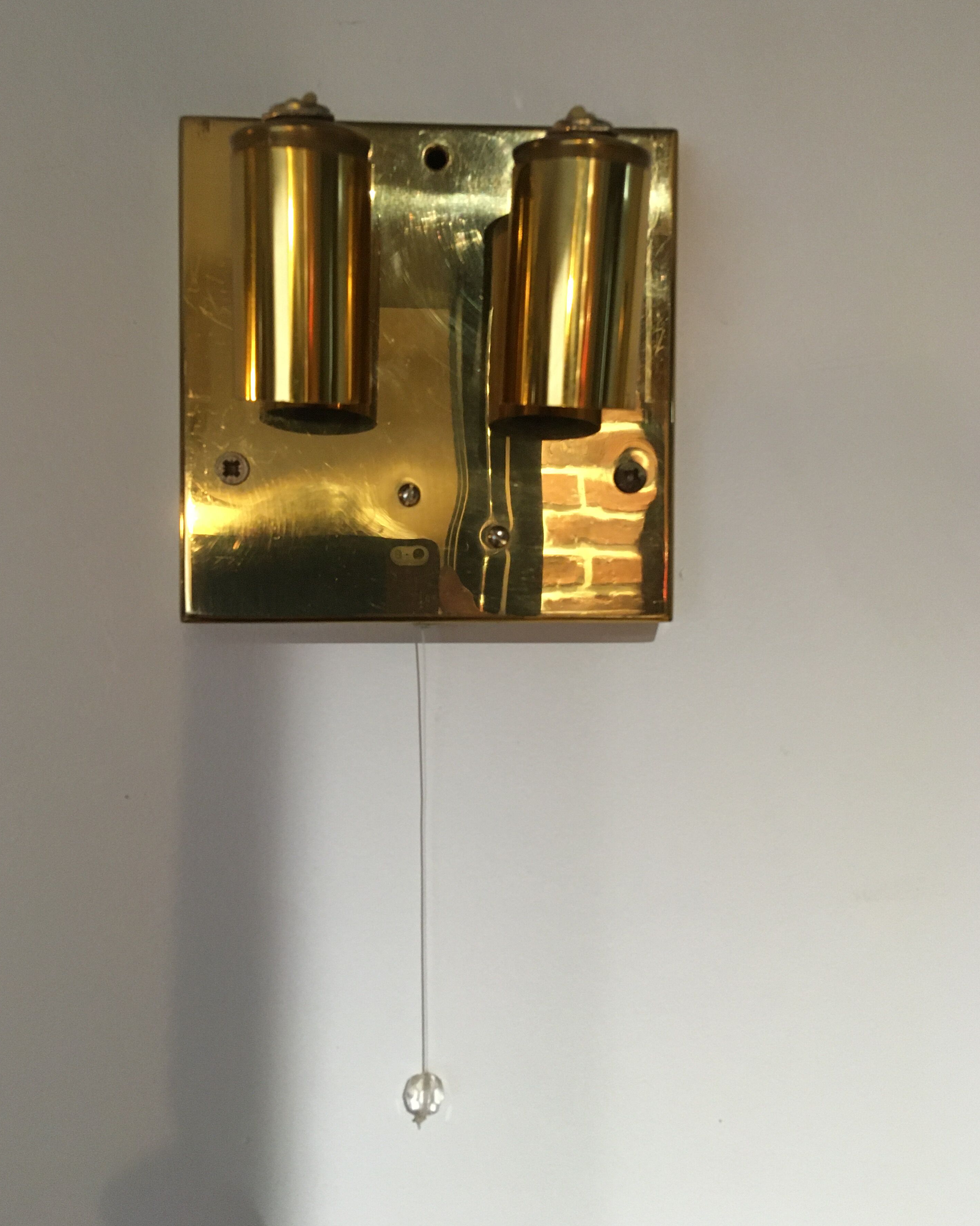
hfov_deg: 45.8
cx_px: 482
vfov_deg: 55.6
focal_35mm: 32
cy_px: 557
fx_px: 1160
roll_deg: +0.4
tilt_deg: -0.5
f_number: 2.2
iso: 200
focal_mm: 4.15
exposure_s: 1/20
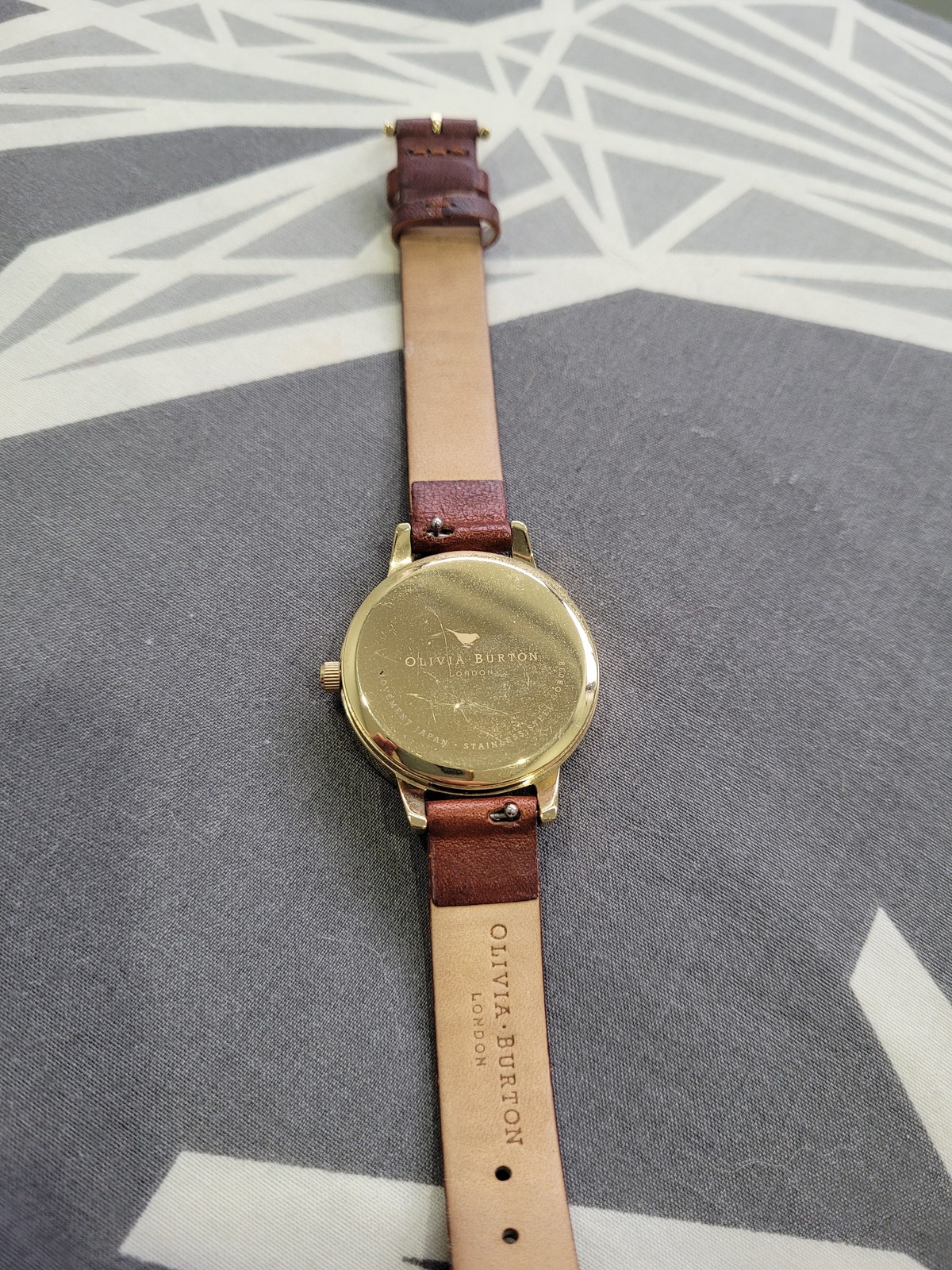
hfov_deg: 53.1
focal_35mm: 26
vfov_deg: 67.3
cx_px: 476
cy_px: 635
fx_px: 953
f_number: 1.8
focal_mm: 5.4
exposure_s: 1/100
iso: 200
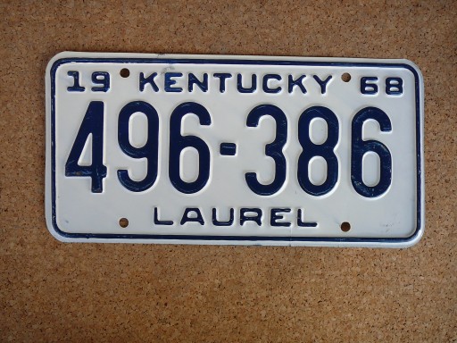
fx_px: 462
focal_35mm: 35
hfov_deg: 52.6
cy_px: 172
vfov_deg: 40.7
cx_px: 228
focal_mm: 5.2
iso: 80
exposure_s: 1/100
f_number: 2.8
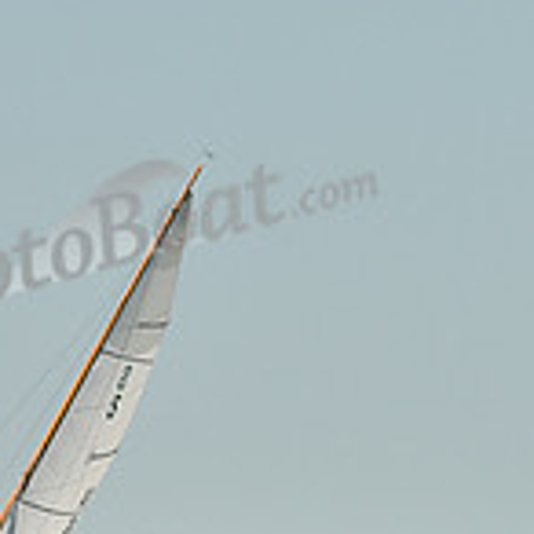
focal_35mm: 947
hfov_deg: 1.9
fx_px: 16528
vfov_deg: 1.9
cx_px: 571
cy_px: 375
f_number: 7.1
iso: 250
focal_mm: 280
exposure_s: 1/1000
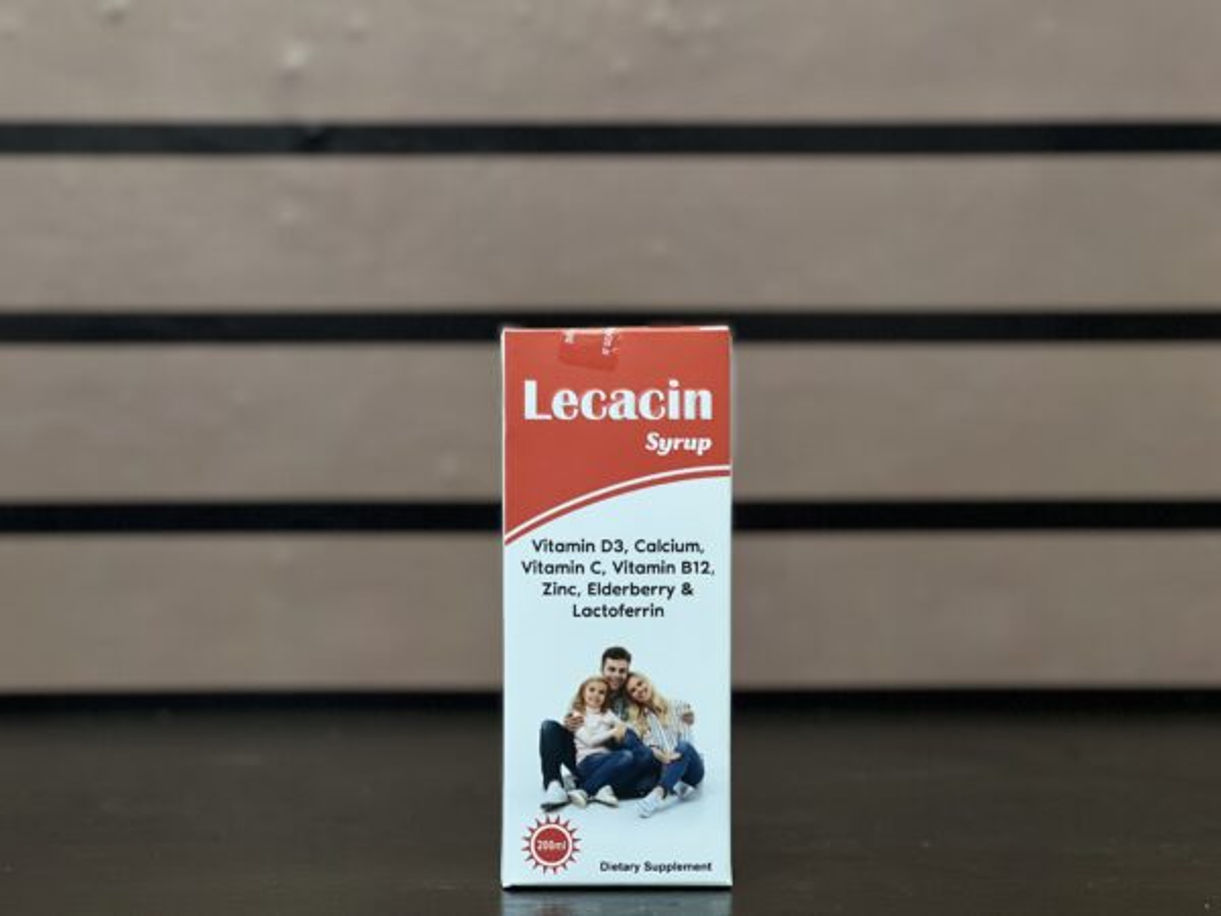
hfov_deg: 25.3
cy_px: 458
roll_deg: +0.6
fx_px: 2716
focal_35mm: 77
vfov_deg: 19.1
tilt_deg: -0.9
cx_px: 610
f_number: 2.8
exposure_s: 1/33
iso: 320
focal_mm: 9
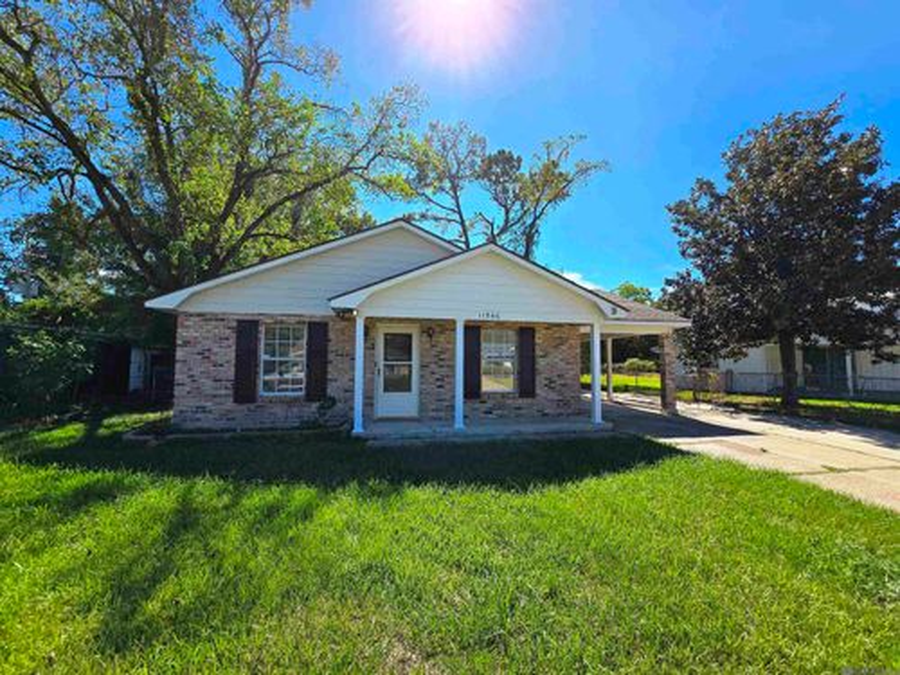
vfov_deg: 89.9
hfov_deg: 106.2
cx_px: 450
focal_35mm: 13
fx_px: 338
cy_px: 338
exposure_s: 1/1700
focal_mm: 2.2
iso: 50
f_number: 2.2
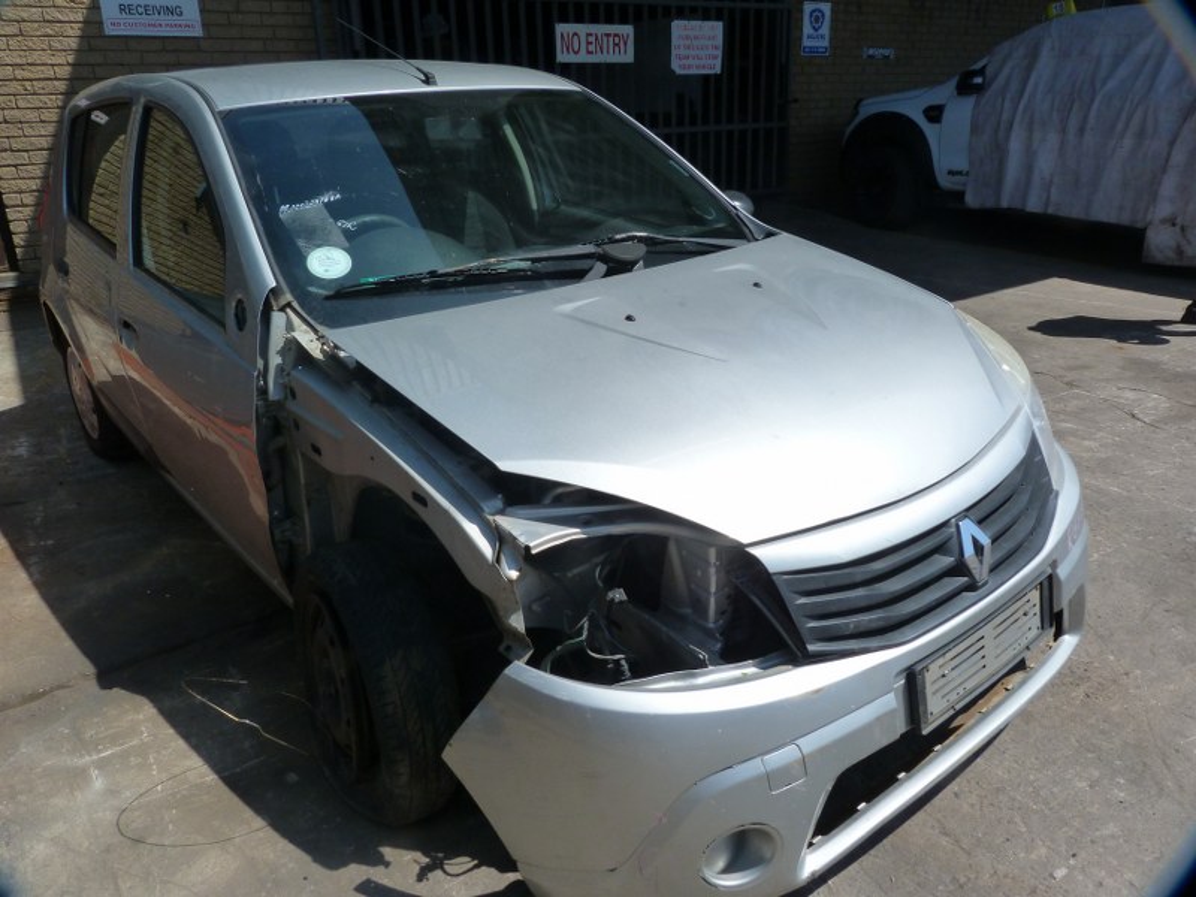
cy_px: 448
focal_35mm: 25
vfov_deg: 54.9
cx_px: 598
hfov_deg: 69.4
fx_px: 864
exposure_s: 1/400
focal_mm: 4.5
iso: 125
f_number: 5.6
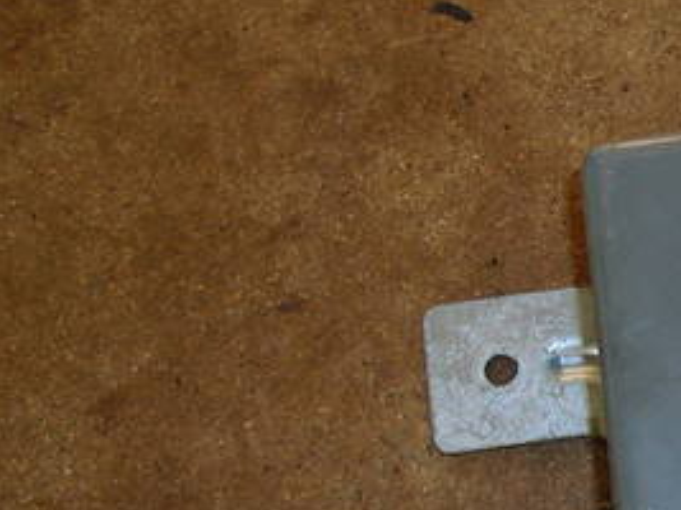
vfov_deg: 12.9
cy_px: 408
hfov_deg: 16.2
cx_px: 934
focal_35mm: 114
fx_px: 2242
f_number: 3.2
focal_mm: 6.3
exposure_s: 1/60.1
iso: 50
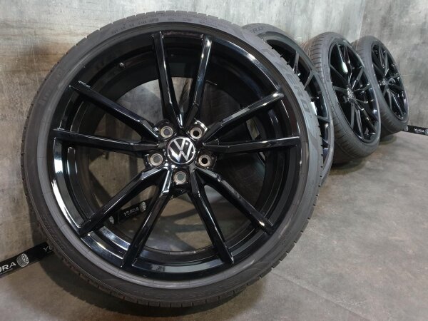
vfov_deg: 53.1
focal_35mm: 26
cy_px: 160
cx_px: 214
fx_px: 321
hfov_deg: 67.3
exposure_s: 1/20
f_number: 1.5
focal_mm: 4.3
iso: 250
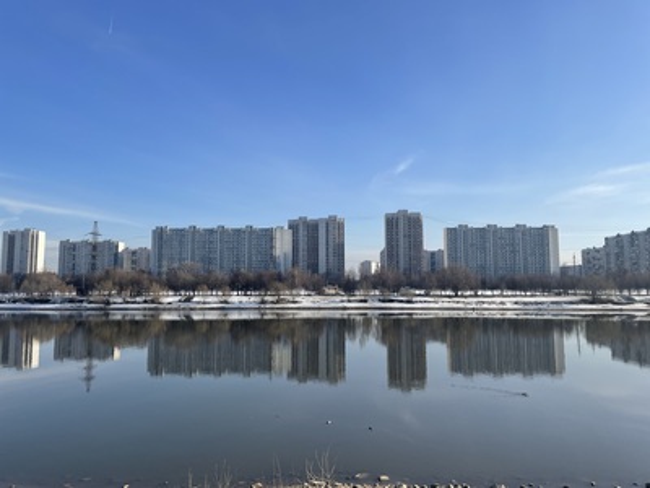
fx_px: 488
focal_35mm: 26
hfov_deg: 67.3
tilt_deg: +6.2
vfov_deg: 53.1
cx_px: 325
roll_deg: +0.6
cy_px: 244
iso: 32
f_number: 1.6
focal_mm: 4.2
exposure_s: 1/4000
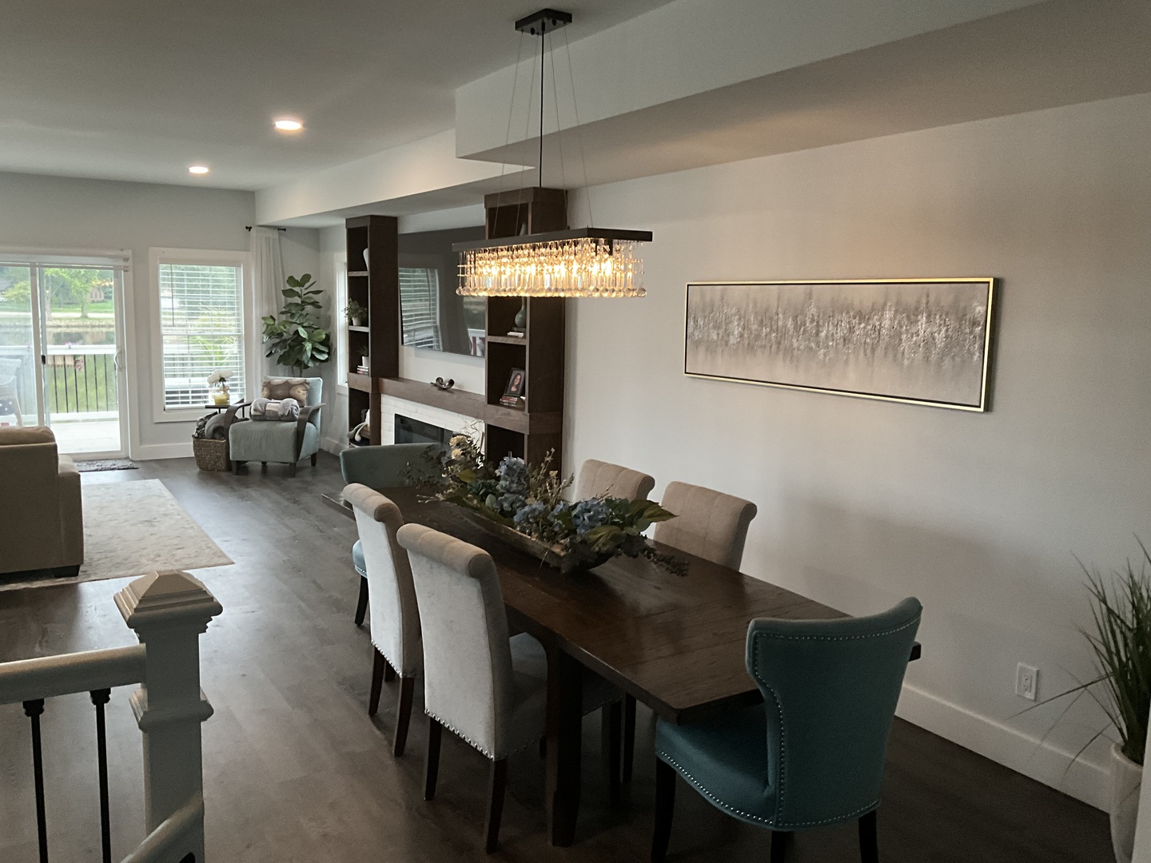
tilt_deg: -7.8
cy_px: 432
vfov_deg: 48.2
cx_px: 576
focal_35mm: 29
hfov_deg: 61.7
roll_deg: -1.8
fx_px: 964
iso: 320
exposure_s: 1/48
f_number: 1.8
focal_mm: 3
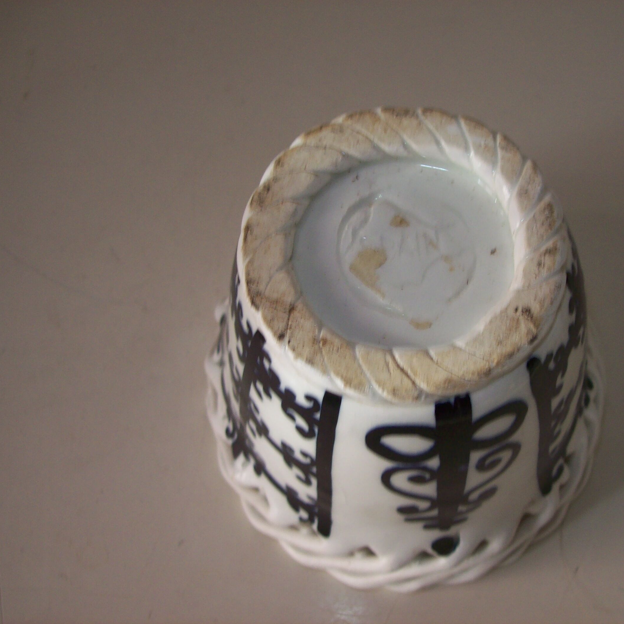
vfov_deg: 39.2
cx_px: 364
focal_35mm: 43
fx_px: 877
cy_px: 308
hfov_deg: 39.1
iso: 80
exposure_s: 1/64
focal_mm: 6
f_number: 2.7
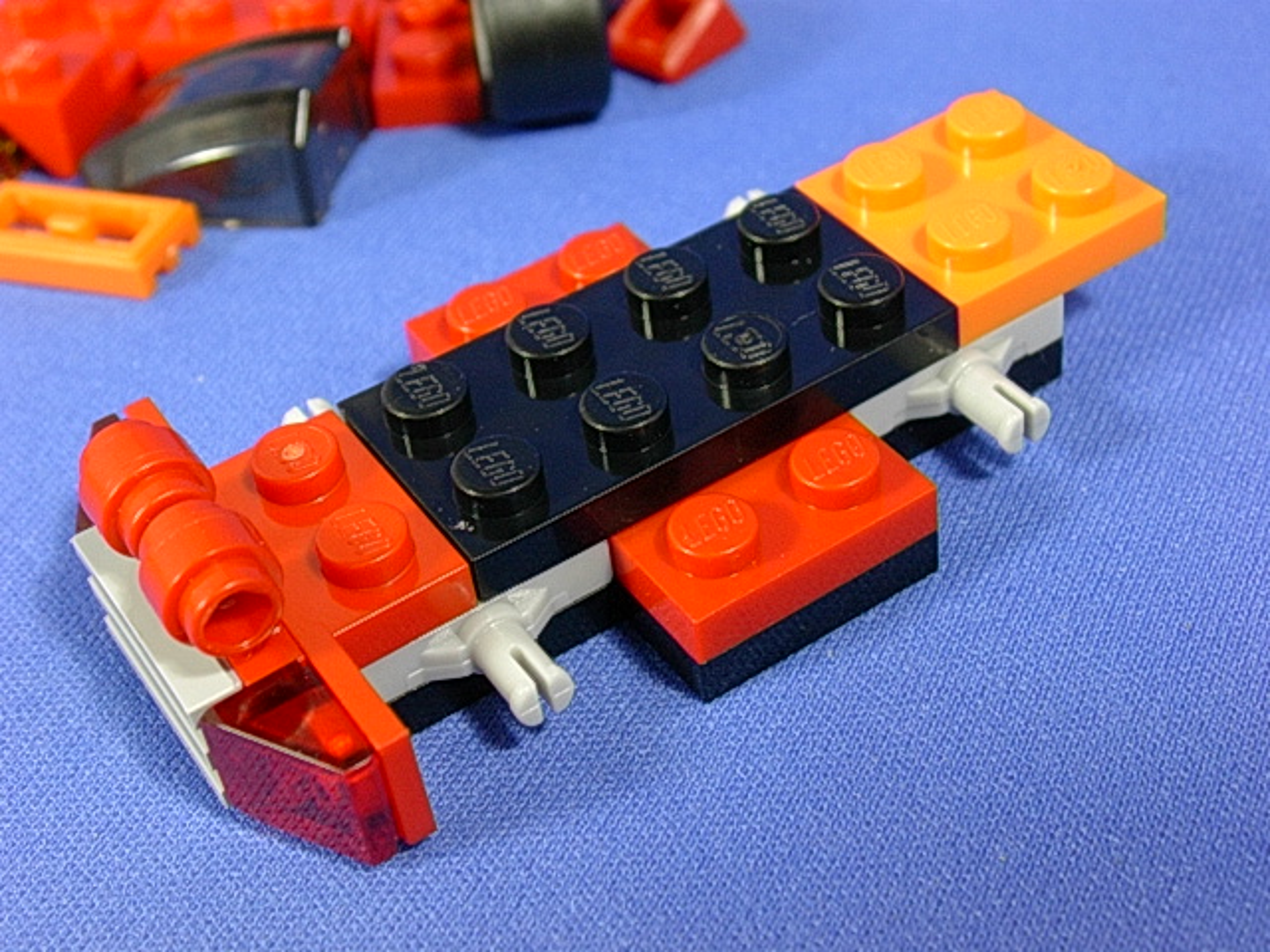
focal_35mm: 60
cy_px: 476
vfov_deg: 24.4
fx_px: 2201
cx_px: 635
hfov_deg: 32.2
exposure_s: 1/4.8
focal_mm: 9
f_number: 3.4
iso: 70
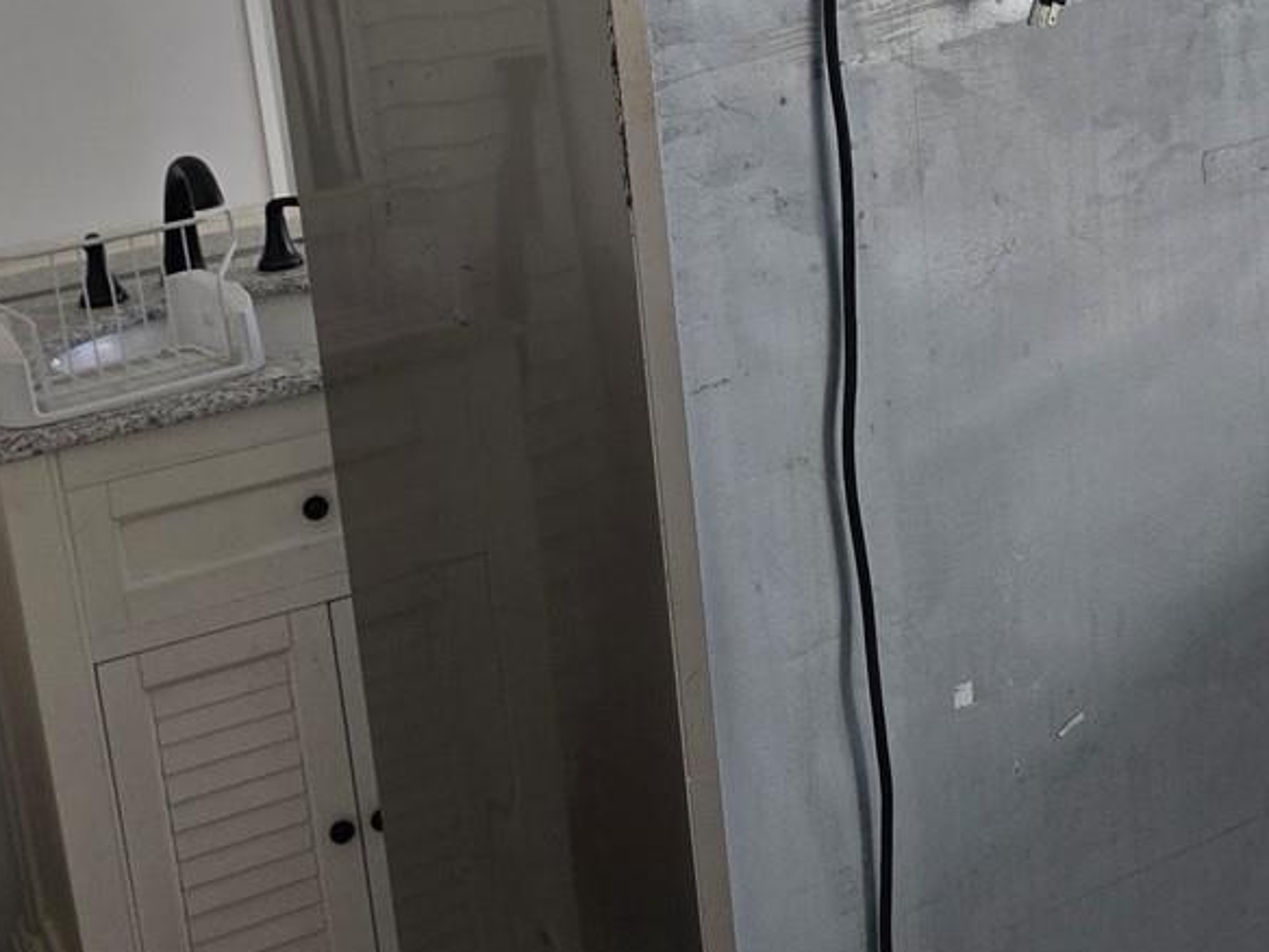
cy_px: 185
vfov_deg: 22.9
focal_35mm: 63
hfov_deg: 30.1
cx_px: 995
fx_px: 2310
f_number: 1.7
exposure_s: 1/120
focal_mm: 6.3
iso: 200
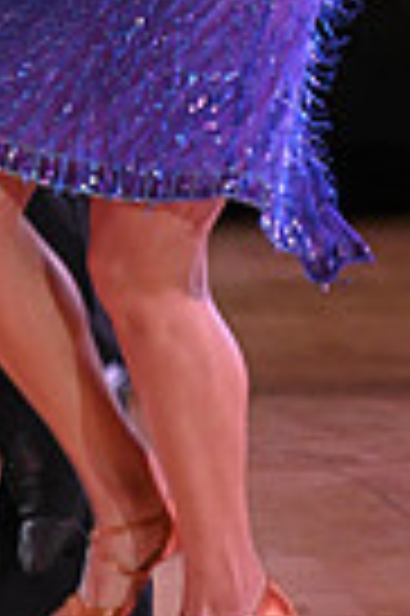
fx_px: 12707
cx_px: 34
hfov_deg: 1.8
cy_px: -319
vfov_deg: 2.8
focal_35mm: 742
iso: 1600
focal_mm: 175
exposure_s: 1/320
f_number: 5
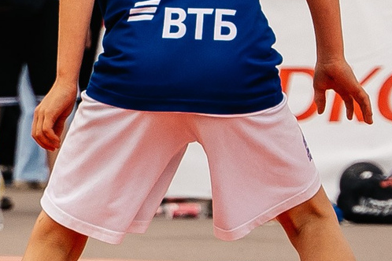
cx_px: -204
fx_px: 6413
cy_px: 49
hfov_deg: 3.5
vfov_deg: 2.3
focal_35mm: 589
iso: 320
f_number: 3.5
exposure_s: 1/2500
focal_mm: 75
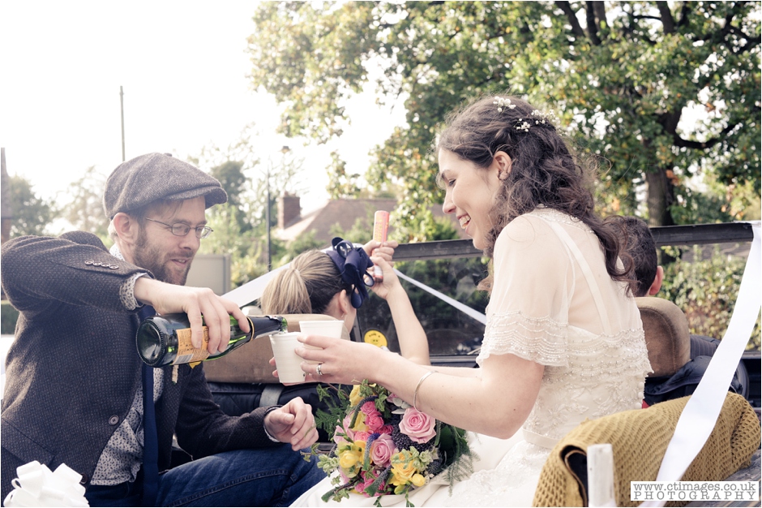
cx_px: 381
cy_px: 254
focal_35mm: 50
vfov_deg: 27.0
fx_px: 1058
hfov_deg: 39.6
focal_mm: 50
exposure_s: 1/200
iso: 500
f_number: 8
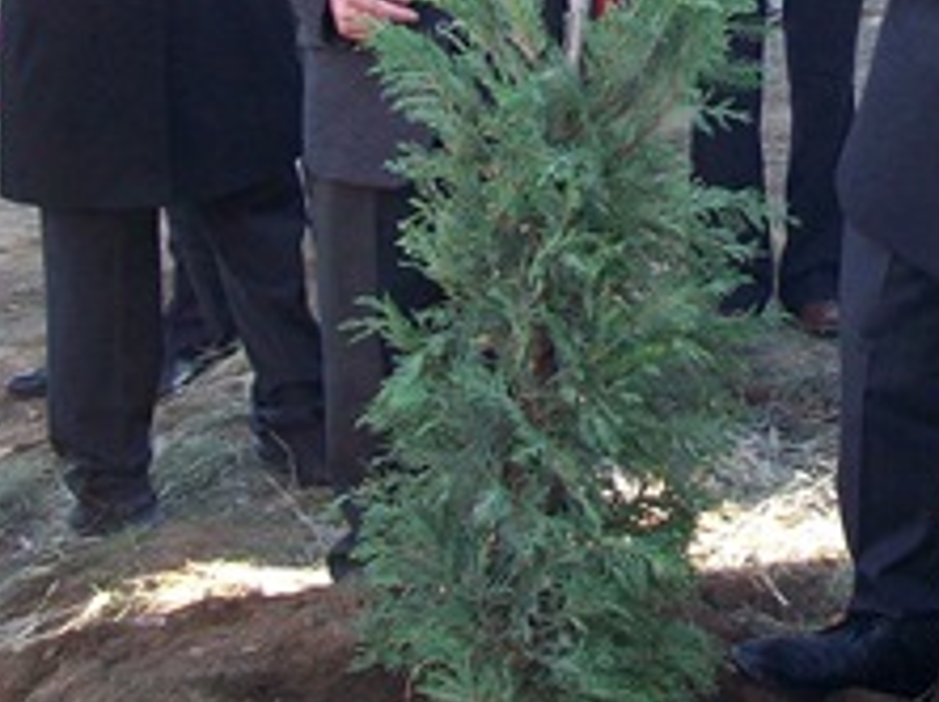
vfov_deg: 13.9
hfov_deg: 18.5
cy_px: -101
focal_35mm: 104
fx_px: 2818
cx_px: 926
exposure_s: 1/86.4
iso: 80
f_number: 2.7
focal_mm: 6
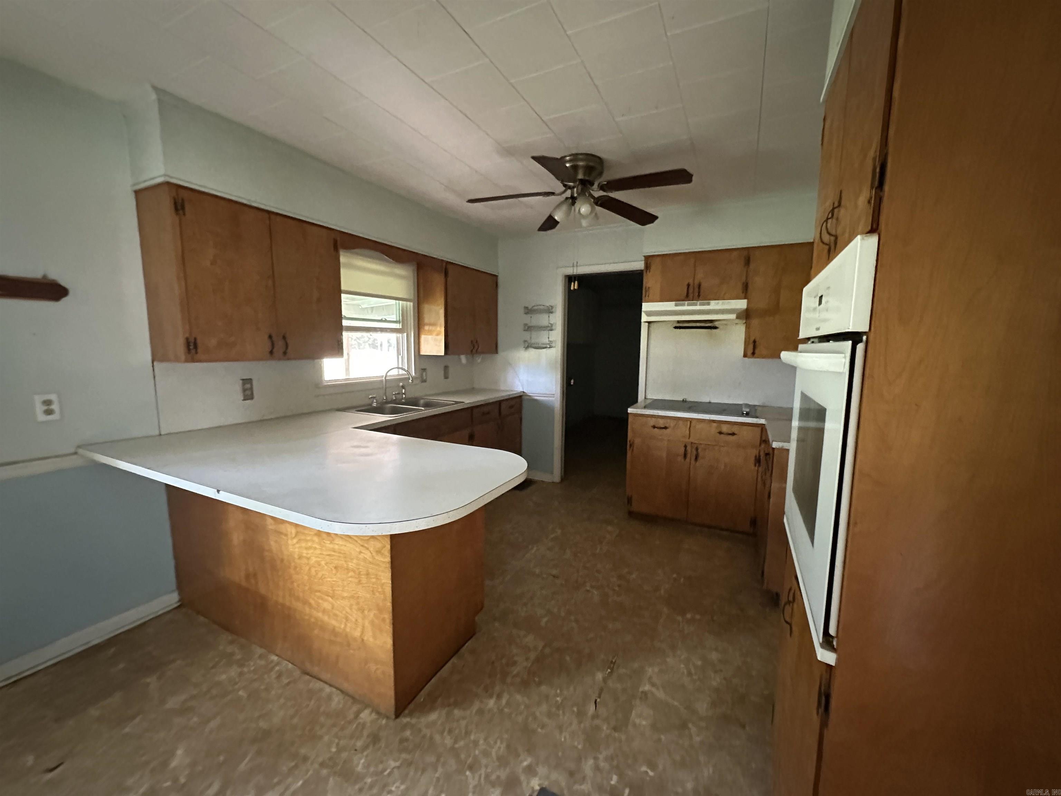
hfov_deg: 102.1
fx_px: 429
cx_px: 530
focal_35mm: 14
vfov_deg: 85.7
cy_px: 398
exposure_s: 1/45
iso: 1250
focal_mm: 2.22
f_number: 2.2
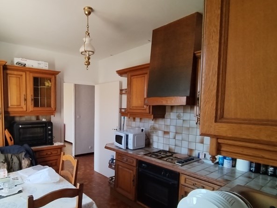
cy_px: 123
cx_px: 97
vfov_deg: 58.4
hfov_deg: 72.2
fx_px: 184
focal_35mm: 23
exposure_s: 1/130
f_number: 2.2
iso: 100
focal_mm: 1.42
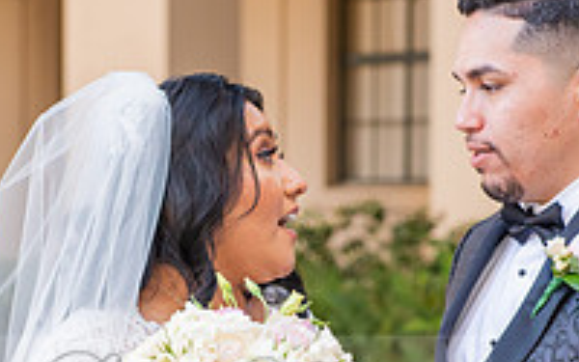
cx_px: 246
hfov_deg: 10.1
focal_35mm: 207
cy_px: 404
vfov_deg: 6.3
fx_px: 3266
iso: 640
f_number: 4.5
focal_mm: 70
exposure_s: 1/200
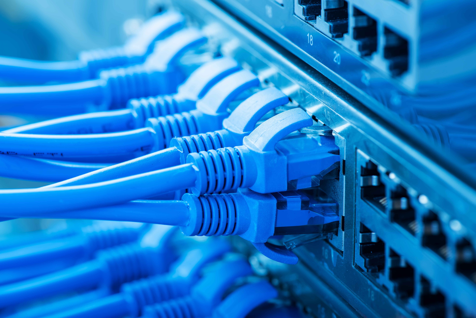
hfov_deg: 19.5
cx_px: 238
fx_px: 1389
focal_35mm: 105
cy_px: 159
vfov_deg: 13.1
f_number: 8
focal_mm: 105
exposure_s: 1/250
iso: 64
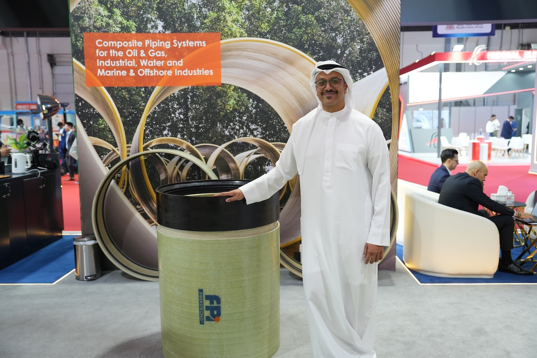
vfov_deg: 41.1
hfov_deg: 58.7
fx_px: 477
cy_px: 179
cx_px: 268
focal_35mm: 32
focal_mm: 32
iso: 640
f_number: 2.8
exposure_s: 1/100
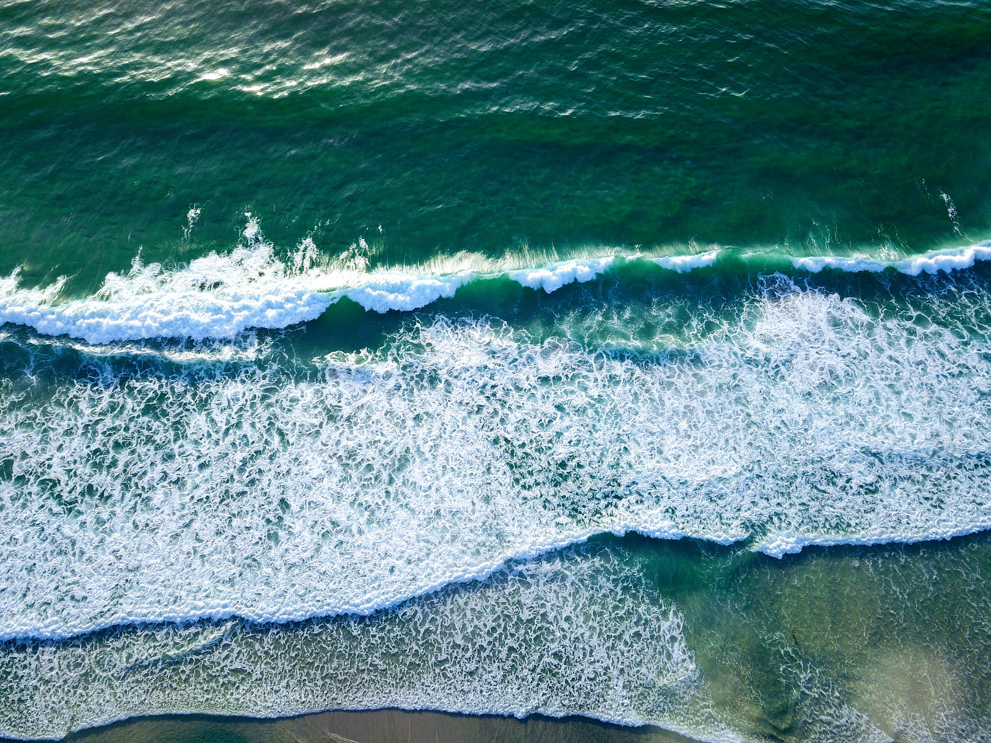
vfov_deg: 53.1
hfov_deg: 67.3
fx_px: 744
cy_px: 372
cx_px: 496
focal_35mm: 26
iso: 100
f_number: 2.2
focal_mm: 4.73
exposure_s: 1/623
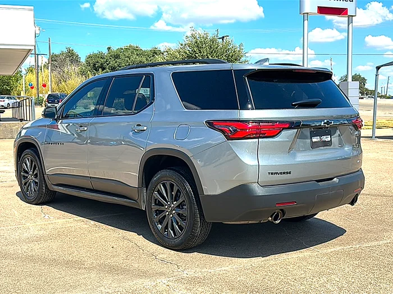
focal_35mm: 38
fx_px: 431
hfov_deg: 49.0
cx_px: 196
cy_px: 147
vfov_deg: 37.7
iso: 80
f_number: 1.78
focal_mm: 6.86
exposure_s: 1/3378
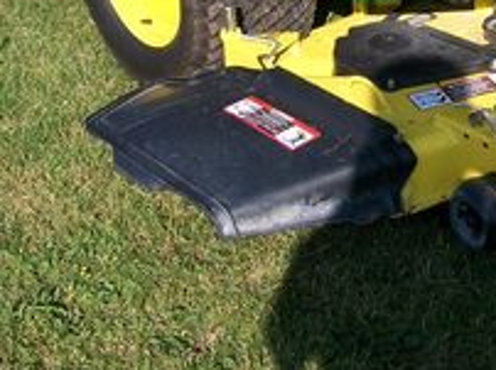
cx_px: 508
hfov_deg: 19.6
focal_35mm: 97
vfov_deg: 14.7
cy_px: -88
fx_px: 1388
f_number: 4.8
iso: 80
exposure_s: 1/400
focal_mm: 6
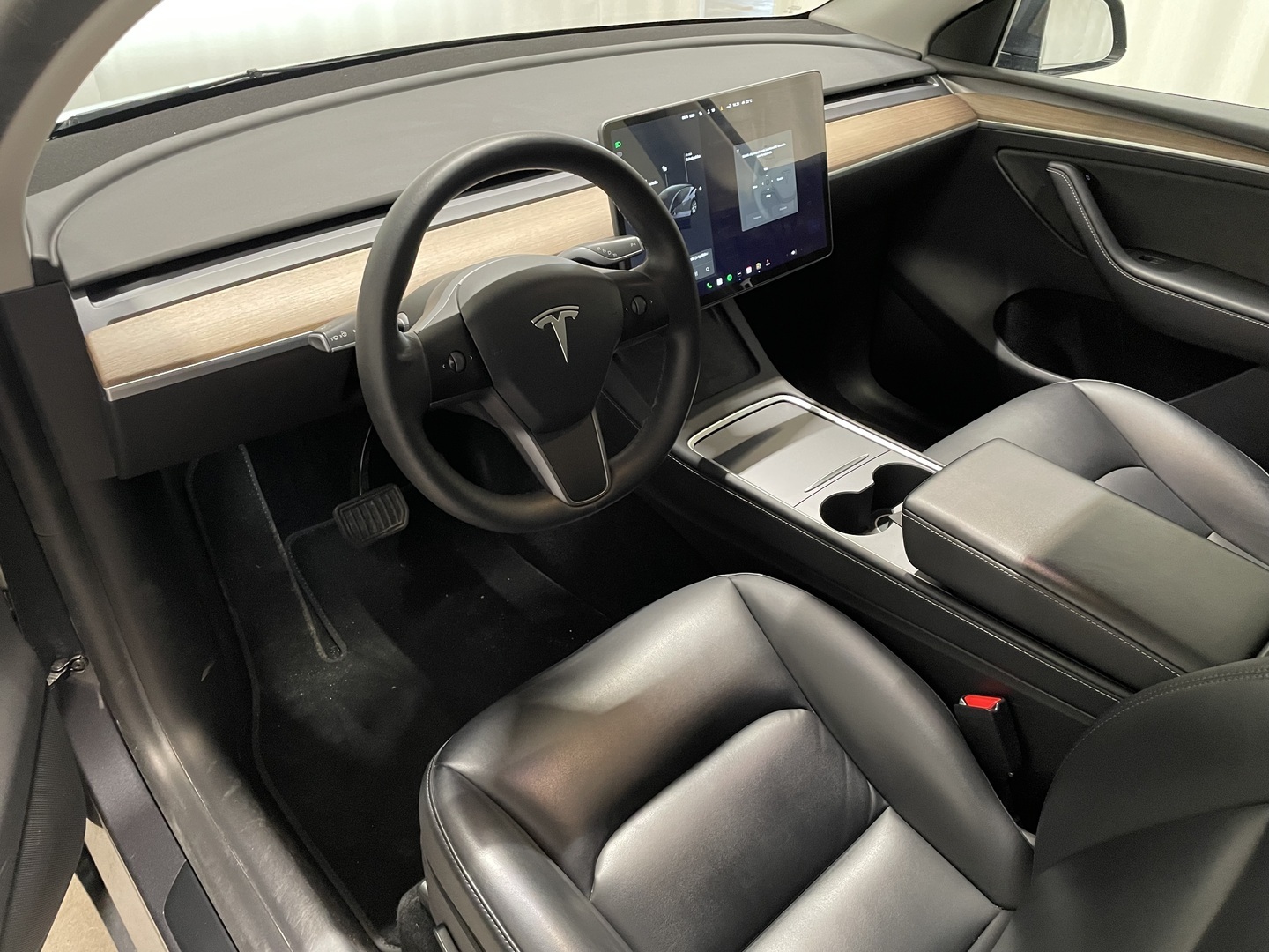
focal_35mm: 26
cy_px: 476
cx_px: 634
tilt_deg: -36.1
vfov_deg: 53.1
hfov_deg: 67.3
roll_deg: -2.5
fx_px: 953
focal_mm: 4.2
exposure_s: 1/33
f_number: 1.6
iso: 500
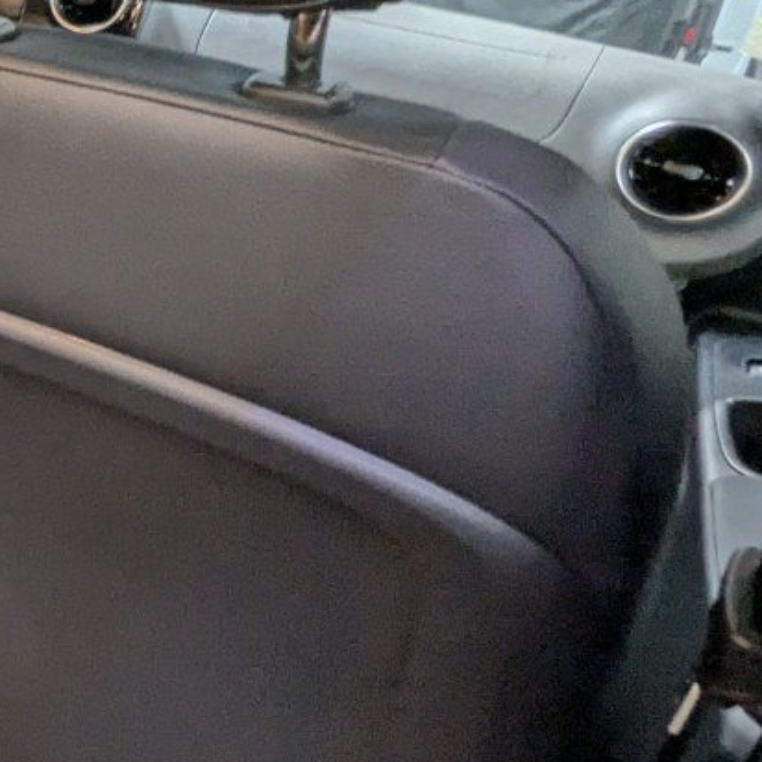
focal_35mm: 48
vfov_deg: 34.6
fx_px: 1195
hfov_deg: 24.1
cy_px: 190
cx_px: -487
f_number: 2.2
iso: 135
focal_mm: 2.35
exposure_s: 1/30
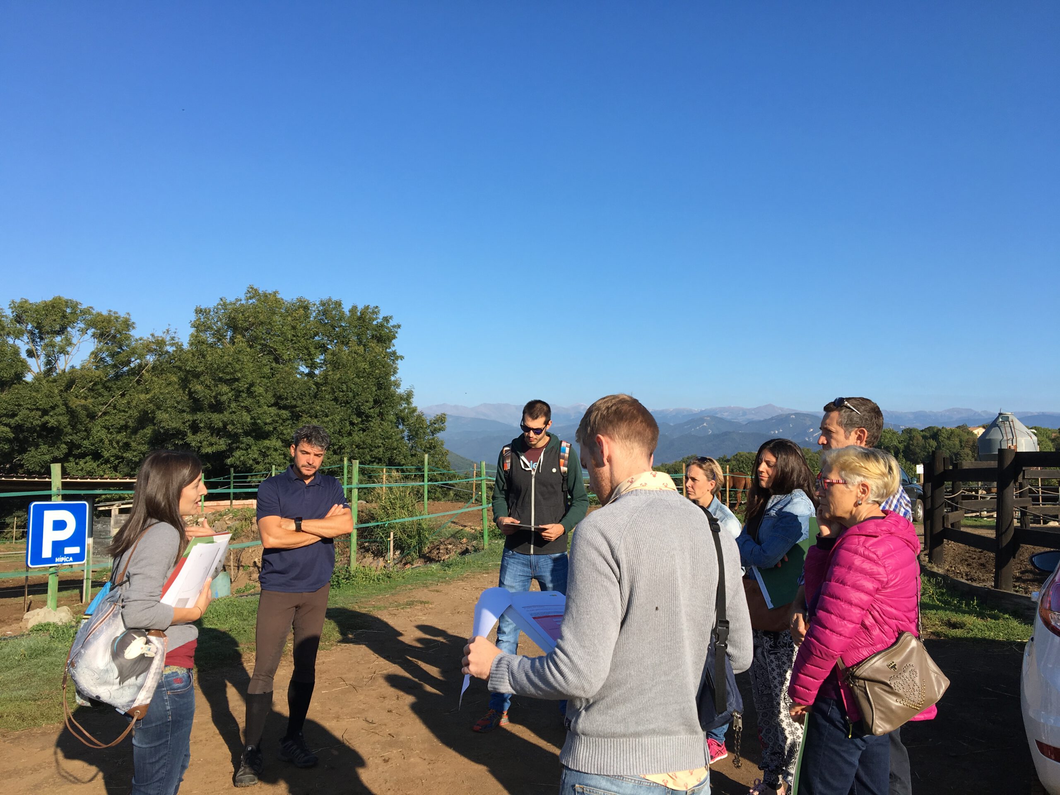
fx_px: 888
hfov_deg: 61.7
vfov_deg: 48.2
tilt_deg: +3.4
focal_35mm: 29
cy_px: 398
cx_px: 530
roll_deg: -0.2
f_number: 2.2
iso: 25
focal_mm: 4.15
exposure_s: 1/1304
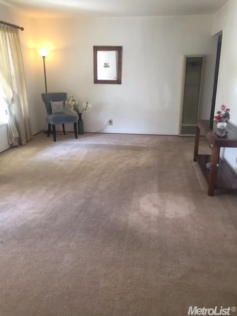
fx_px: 265
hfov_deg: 48.2
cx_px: 118
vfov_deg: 61.7
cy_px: 158
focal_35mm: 29
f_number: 2.2
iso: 64
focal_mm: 4.15
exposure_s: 1/30
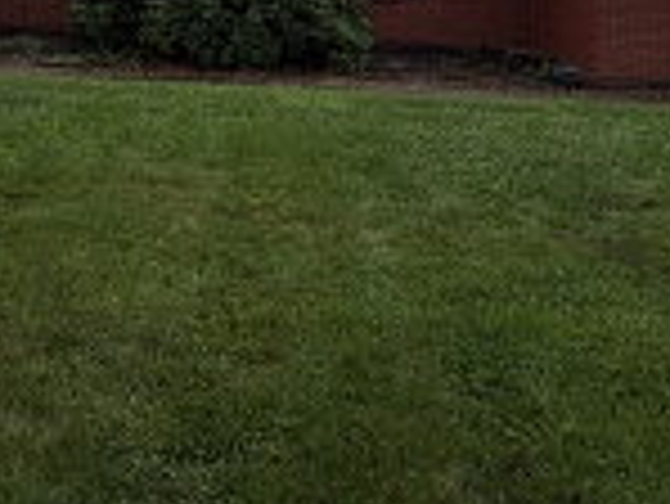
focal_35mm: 48
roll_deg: -2.1
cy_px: -94
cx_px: 193
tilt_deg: +3.4
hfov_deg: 38.9
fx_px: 930
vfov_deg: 27.0
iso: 50
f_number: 2.2
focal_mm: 2.22
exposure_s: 1/502
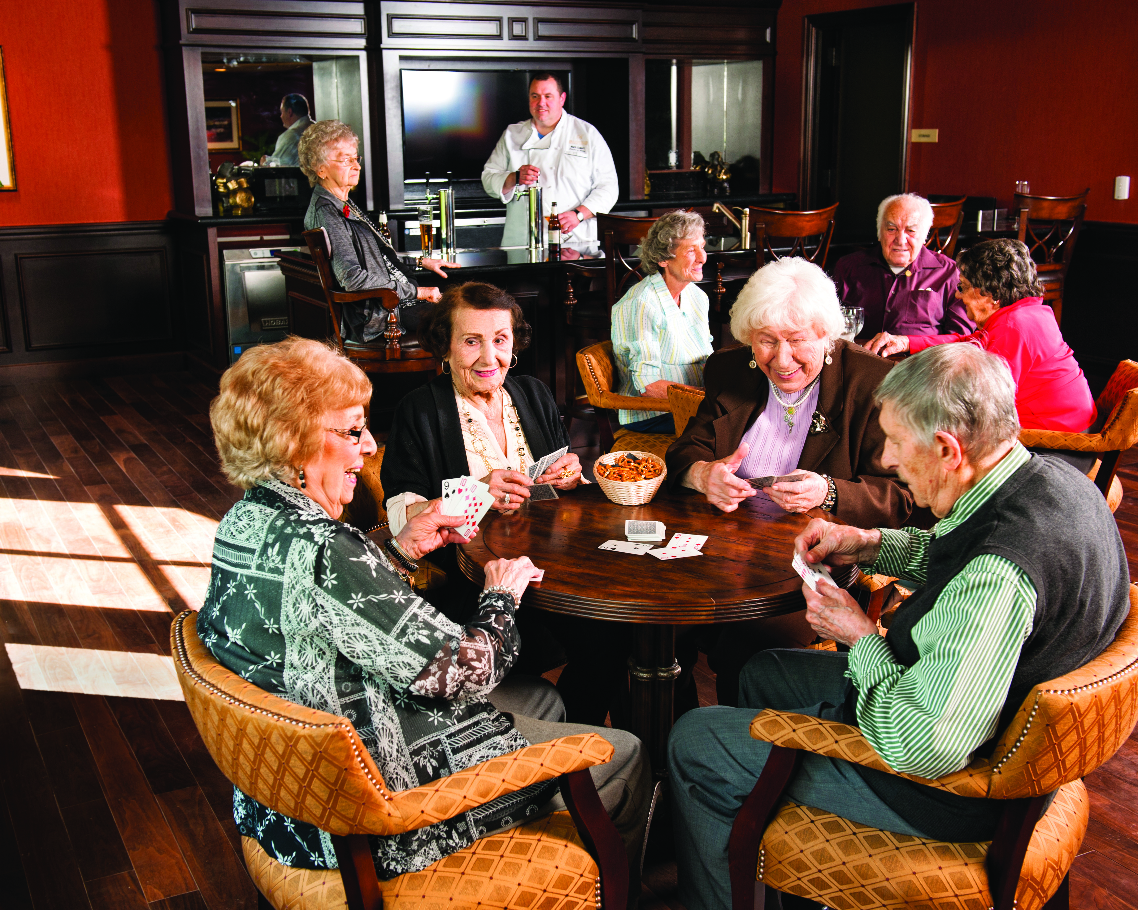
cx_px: 559
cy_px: 454
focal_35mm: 41
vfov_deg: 36.5
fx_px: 1381
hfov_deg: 44.8
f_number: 5.6
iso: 200
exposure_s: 1/60
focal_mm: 36
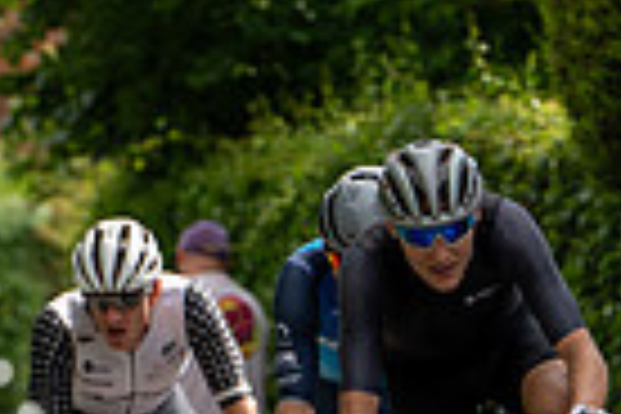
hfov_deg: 3.0
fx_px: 11781
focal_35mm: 683
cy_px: 394
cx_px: 378
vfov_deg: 2.0
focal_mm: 163
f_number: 4
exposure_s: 1/640
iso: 100
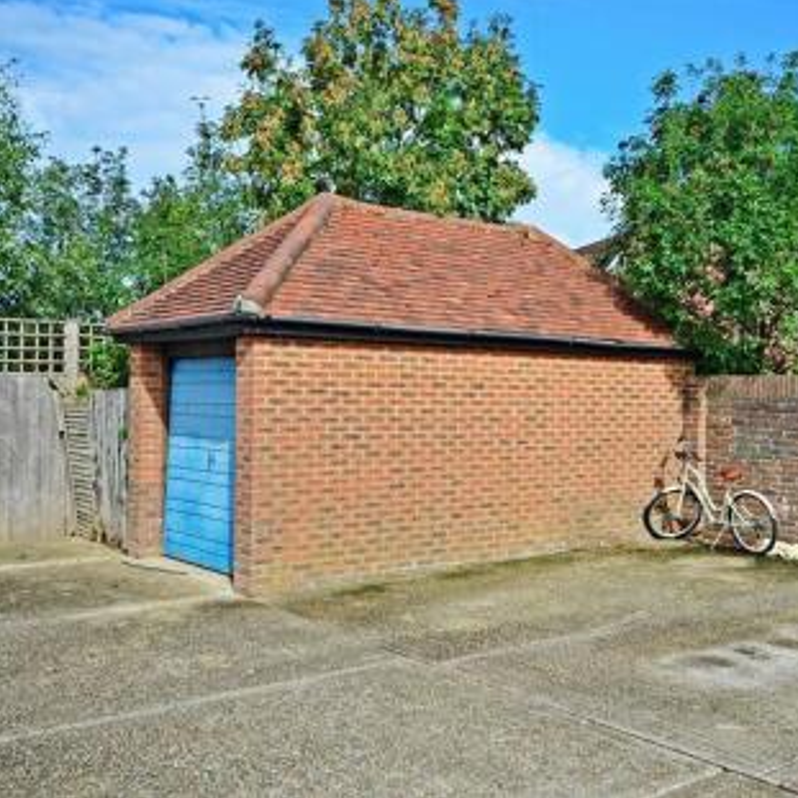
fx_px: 1017
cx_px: 565
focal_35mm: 39
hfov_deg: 42.0
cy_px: 394
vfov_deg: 42.8
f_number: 10
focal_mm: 20
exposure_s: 1/400
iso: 320
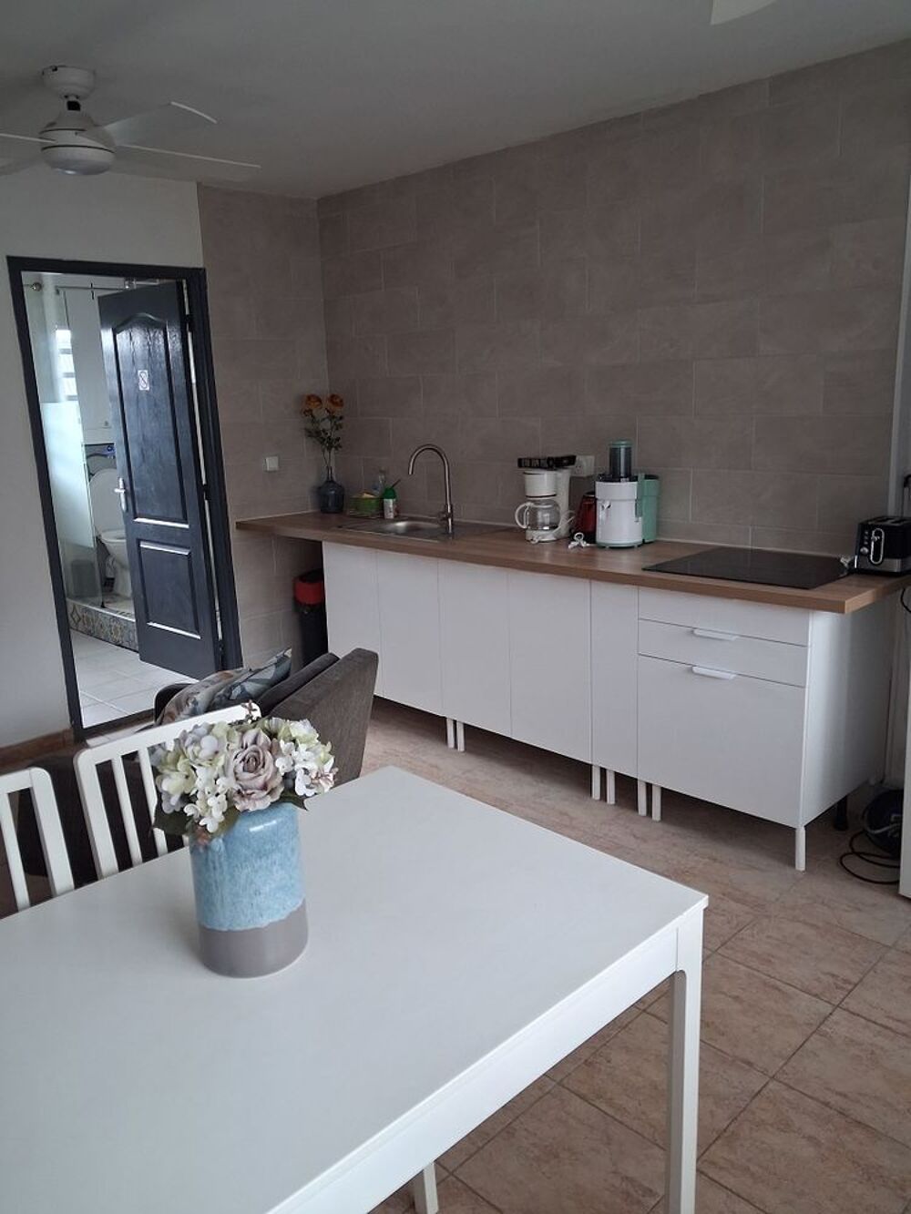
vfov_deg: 65.3
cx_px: 456
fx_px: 947
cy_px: 607
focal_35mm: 27
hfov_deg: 51.4
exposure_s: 1/50
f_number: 1.8
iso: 250
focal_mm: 4
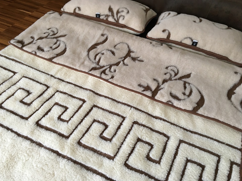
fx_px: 210
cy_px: 89
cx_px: 118
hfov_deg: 60.0
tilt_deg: -47.0
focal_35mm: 30
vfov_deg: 46.8
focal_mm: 4.15
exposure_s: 1/33
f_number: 2.2
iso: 125
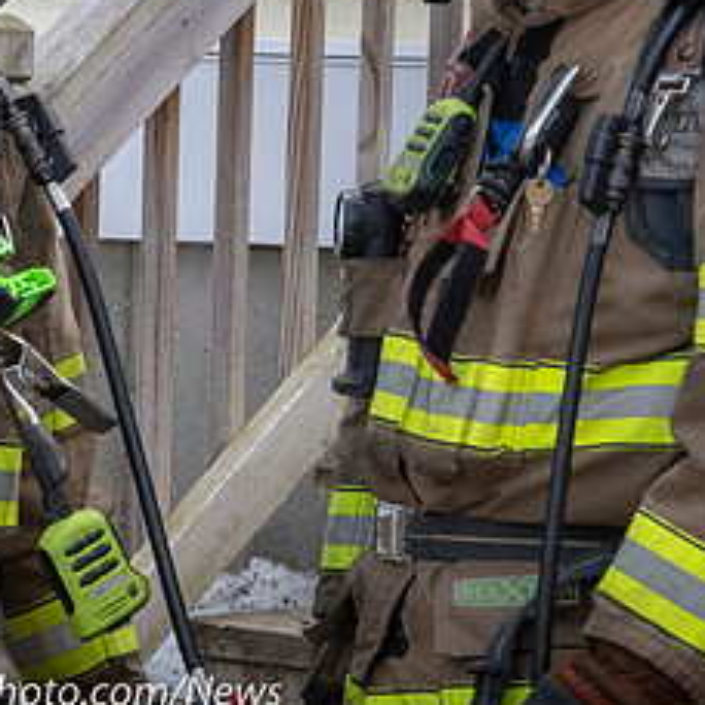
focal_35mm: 287
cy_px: 134
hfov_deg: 6.1
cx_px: 13
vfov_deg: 6.1
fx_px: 6613
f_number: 9
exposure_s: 1/500
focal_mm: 58
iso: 1000
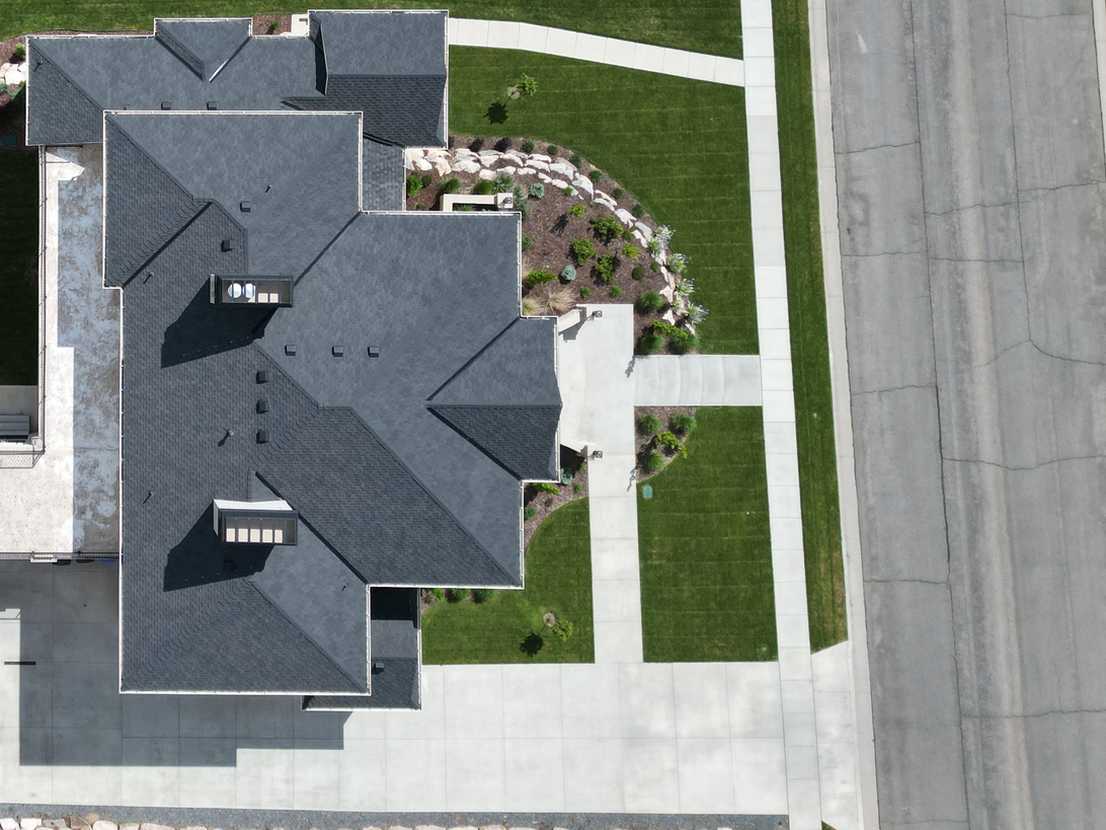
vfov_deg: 31.7
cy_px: 230
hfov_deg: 38.7
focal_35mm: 45
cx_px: 77
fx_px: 1438
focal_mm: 6.72
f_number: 1.7
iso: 150
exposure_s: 1/4000
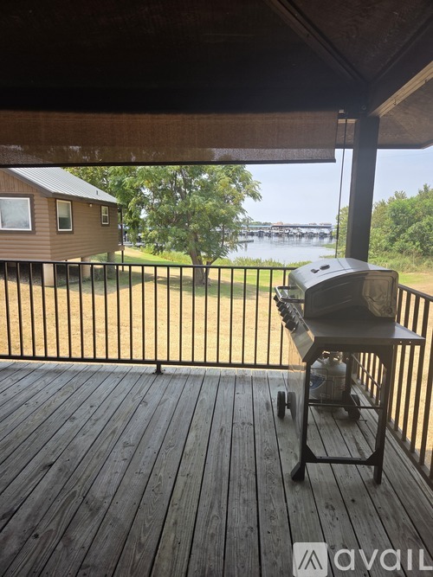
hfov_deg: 58.9
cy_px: 288
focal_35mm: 23
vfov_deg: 73.9
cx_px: 216
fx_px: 384
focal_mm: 5.4
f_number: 1.8
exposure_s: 1/2423
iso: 80
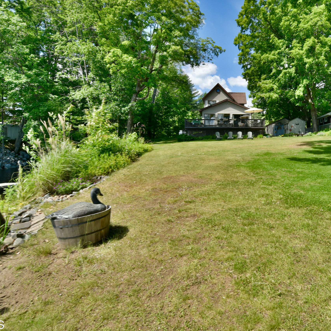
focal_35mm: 21
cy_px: 148
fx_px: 227
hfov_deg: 68.5
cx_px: 239
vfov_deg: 71.9
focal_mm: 14
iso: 800
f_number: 11
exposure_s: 1/800
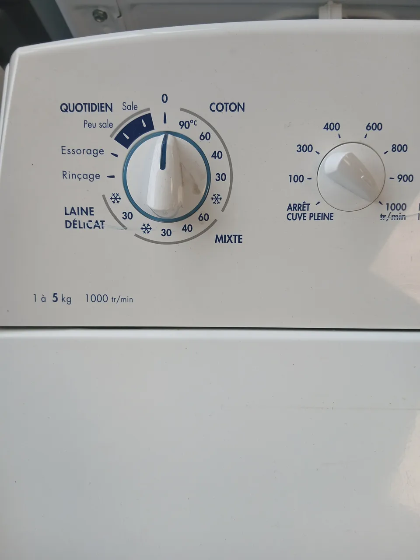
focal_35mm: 26
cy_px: 280
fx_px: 421
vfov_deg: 67.3
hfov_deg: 53.1
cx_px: 210
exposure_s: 1/50
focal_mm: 3.98
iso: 25
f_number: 1.8
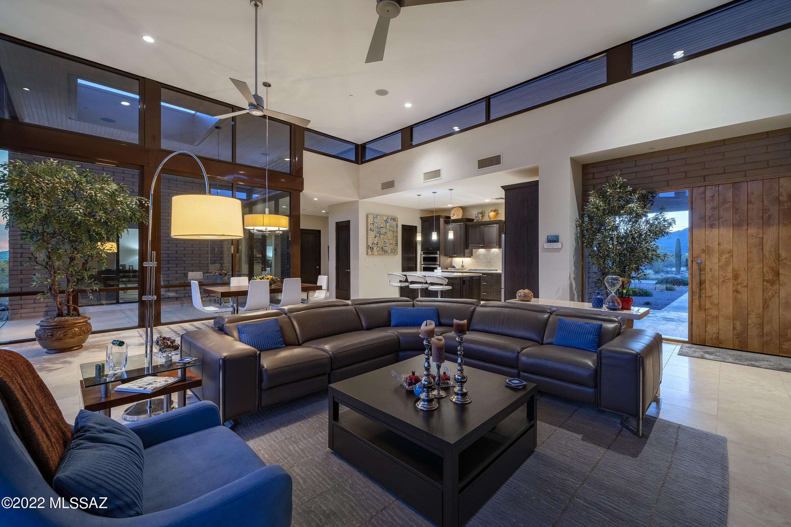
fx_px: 308
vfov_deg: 81.2
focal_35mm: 14
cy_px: 264
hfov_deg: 104.3
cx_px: 396
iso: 100
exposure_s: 1/3
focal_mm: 14
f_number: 7.1
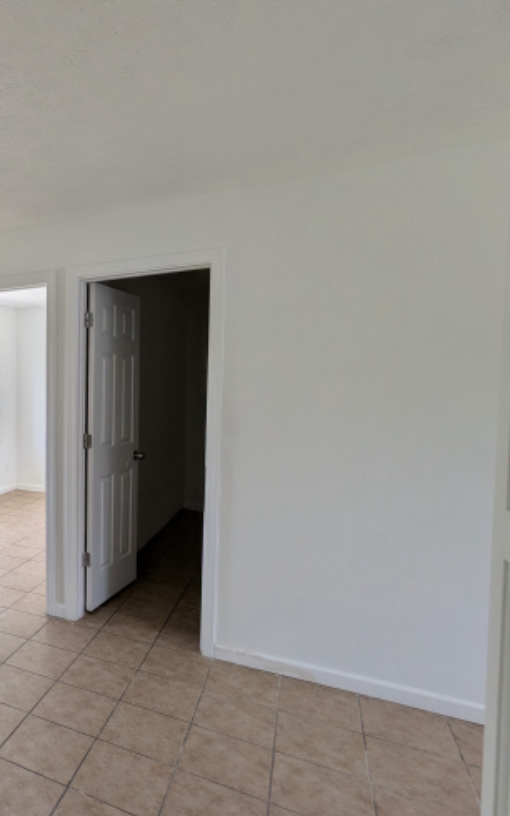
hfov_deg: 43.3
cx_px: -28
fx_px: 512
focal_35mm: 23
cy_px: 411
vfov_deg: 77.2
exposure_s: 1/242
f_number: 2.2
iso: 43
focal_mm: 2.35
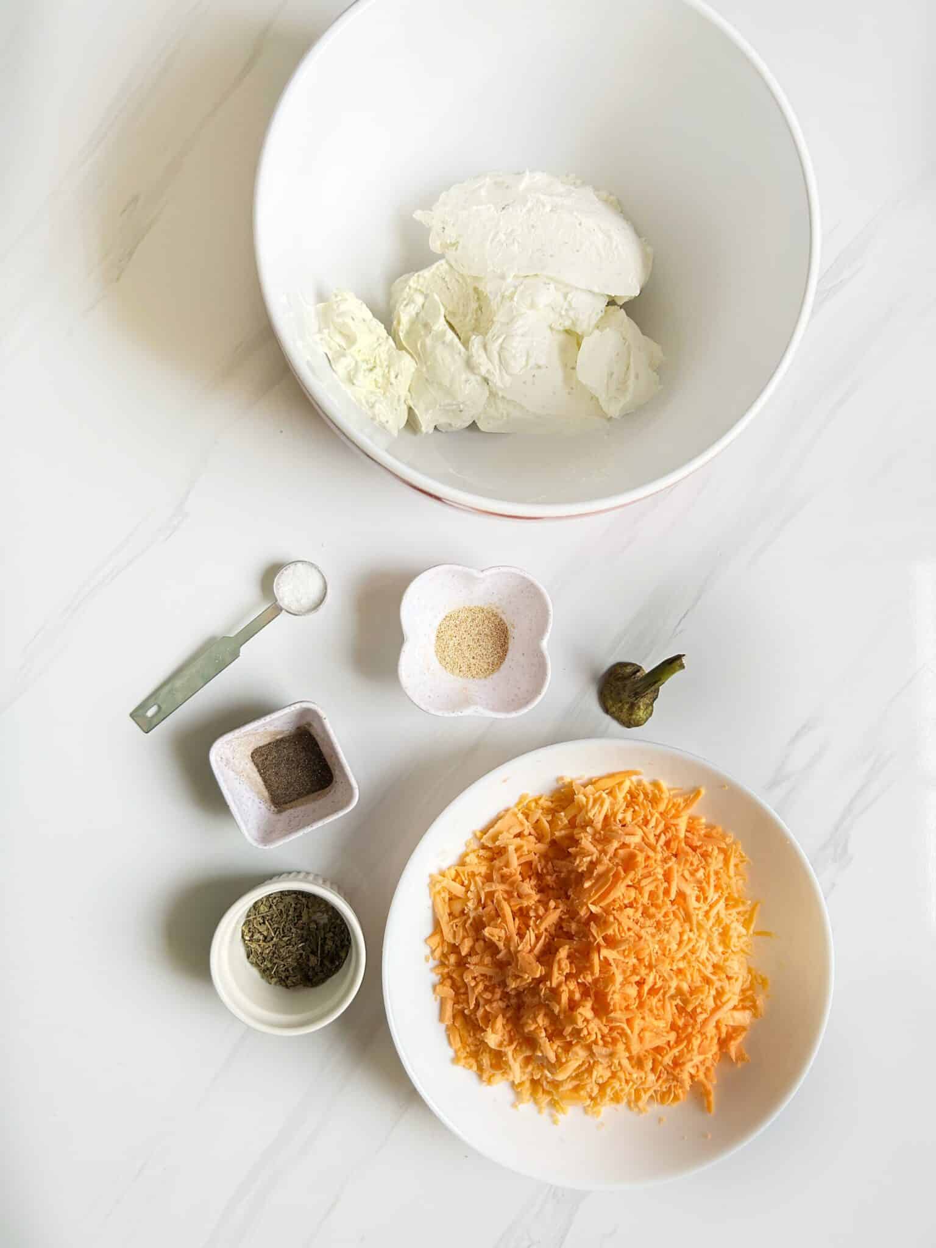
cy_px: 624
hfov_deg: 53.1
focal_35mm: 26
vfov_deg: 67.3
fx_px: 937
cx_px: 468
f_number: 1.5
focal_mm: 5.7
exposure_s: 1/99
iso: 125
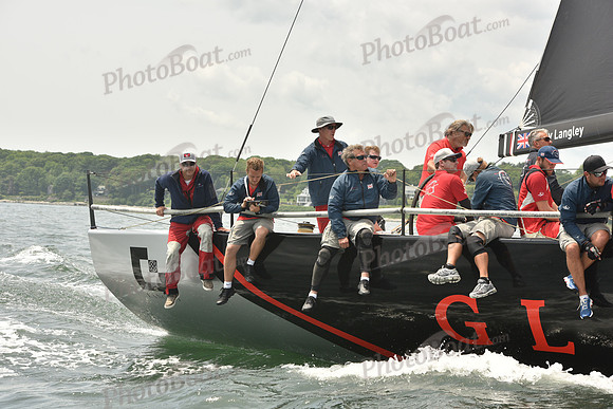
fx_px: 1618
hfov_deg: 21.5
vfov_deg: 14.4
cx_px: 306
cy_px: 204
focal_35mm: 95
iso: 400
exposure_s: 1/1000
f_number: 8
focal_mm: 95
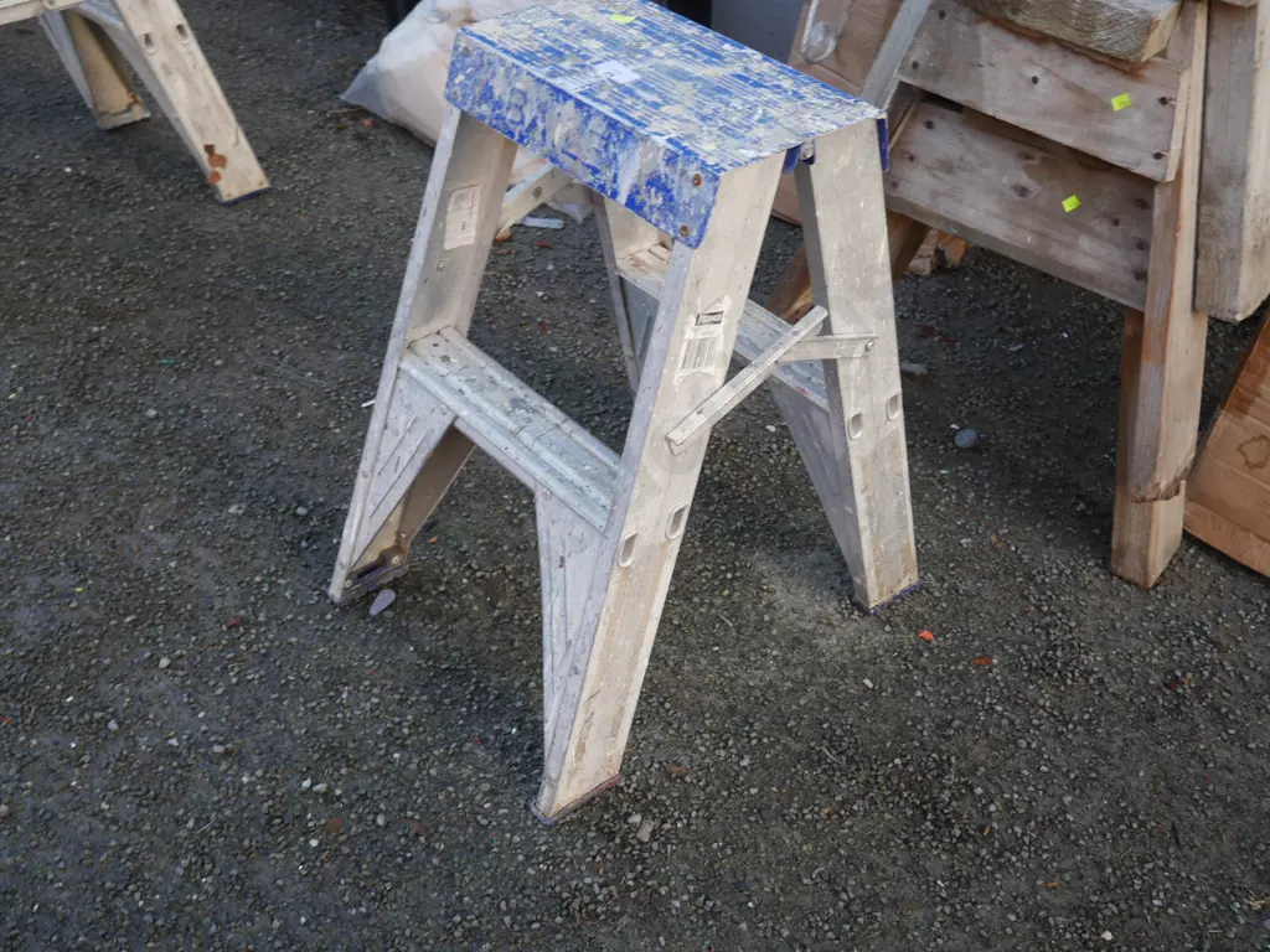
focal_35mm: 38
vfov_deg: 37.7
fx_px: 1394
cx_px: 635
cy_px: 476
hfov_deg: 49.0
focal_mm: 19
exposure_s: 1/80
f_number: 4.1
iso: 200
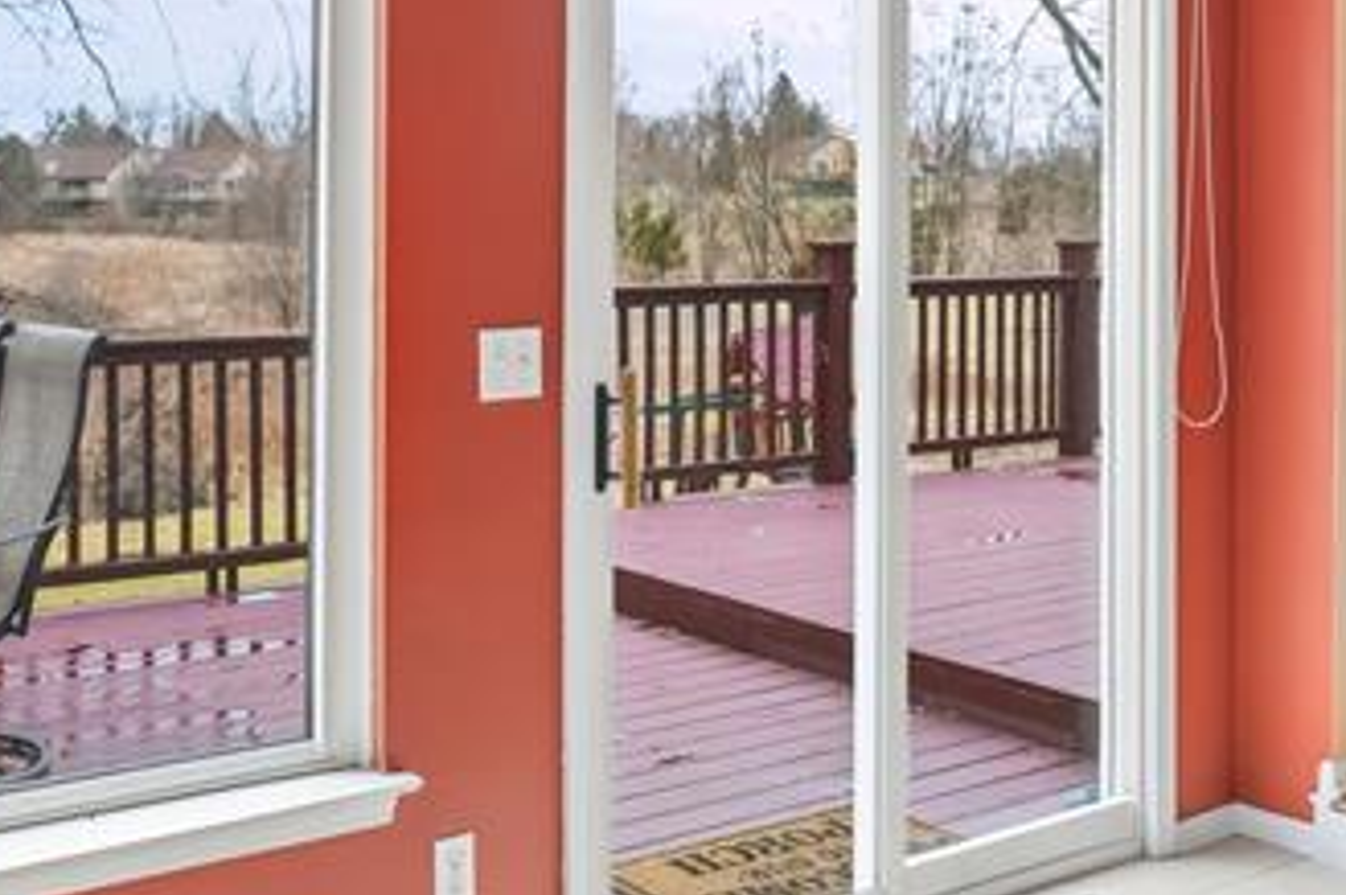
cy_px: 201
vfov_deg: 26.5
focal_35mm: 50
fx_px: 1868
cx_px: 730
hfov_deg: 39.6
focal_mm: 16
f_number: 3.5
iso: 200
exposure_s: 1/160
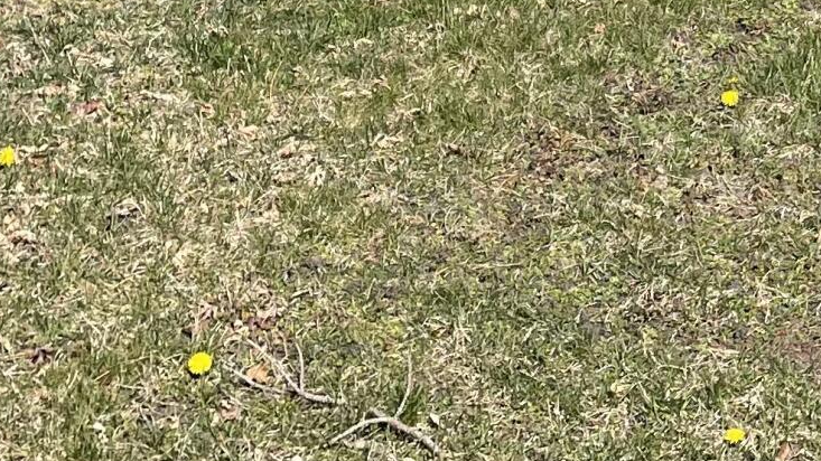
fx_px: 2525
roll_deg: -1.2
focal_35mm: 116
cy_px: -577
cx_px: 787
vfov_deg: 9.5
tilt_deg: -3.1
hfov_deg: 18.1
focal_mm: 4.2
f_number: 1.6
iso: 32
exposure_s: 1/2681
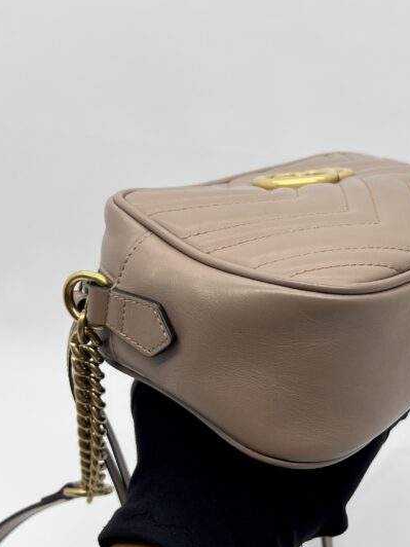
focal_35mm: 50
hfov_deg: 28.9
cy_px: 286
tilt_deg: -26.6
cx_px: 283
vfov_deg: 38.2
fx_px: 790
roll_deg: +1.8
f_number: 1.5
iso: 32
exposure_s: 1/117
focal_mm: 5.7
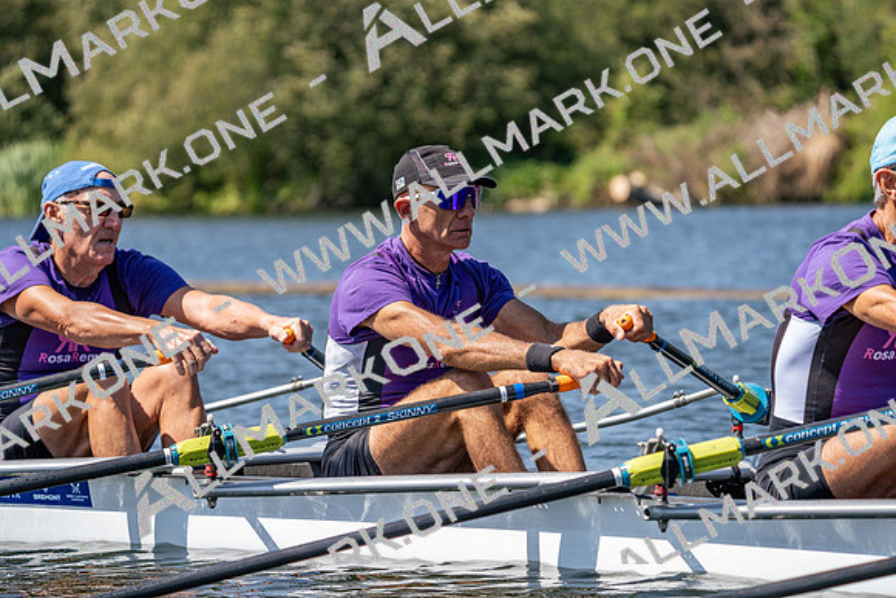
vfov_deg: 6.3
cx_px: 448
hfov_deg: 9.4
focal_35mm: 218
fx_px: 5427
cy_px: 299
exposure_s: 1/2000
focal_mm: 218
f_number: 5.6
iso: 320
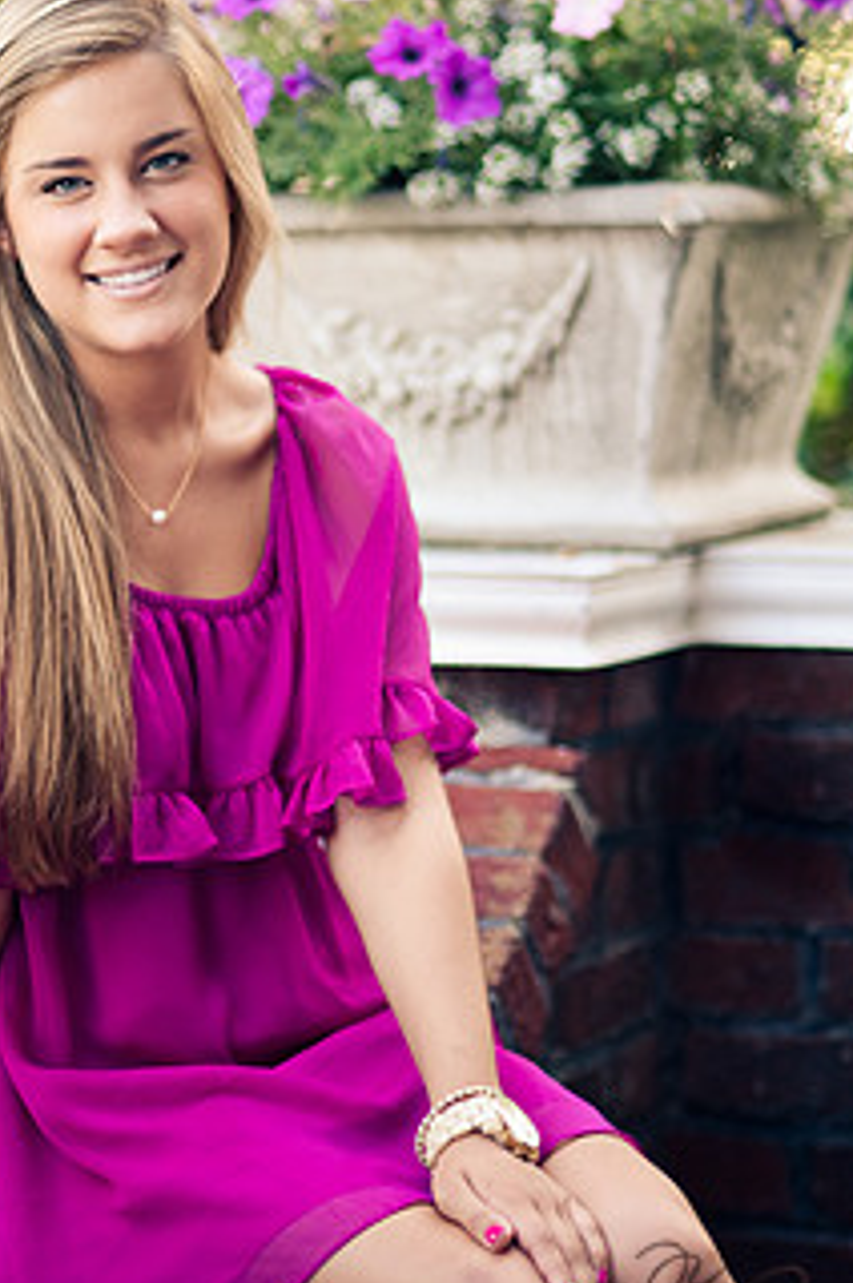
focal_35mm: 120
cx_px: 292
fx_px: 4274
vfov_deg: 17.1
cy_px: 603
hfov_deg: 11.4
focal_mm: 85
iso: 250
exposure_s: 1/320
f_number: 1.8
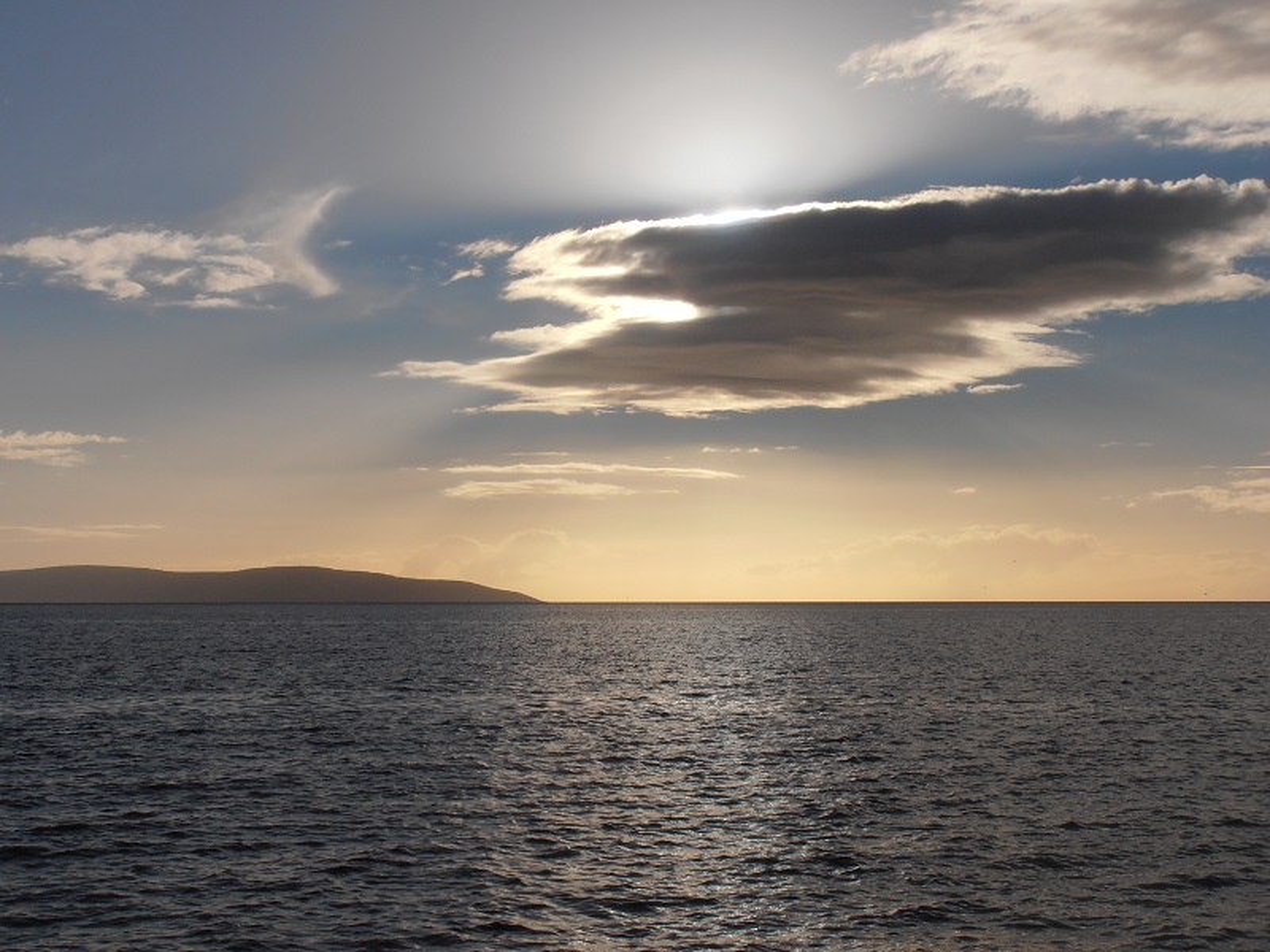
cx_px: 635
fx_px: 2531
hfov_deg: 28.2
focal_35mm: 69
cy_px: 476
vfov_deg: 21.3
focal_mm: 12.29
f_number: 12
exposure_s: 1/640
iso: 80
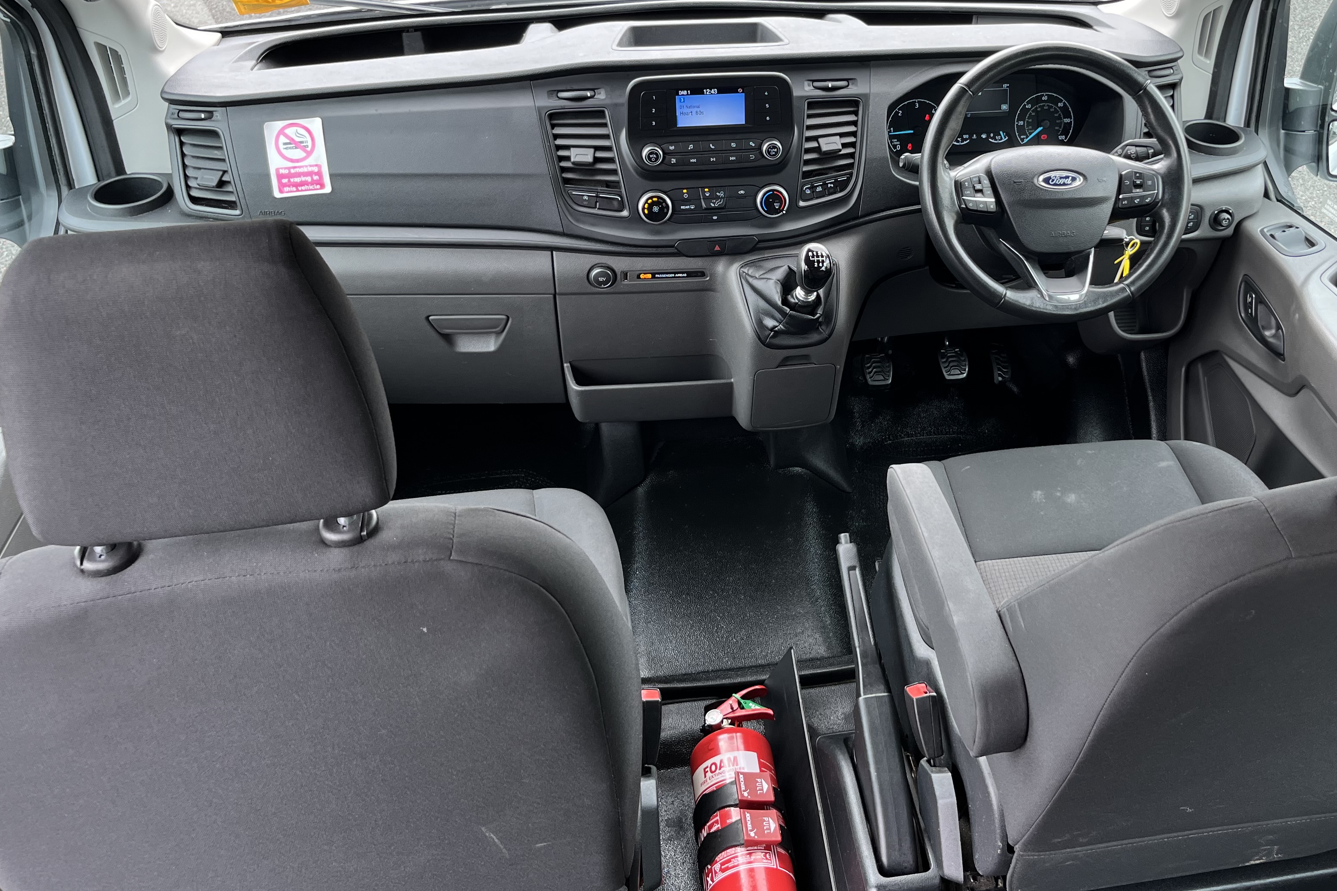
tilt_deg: -31.7
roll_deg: -1.3
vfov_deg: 37.4
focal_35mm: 35
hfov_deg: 54.0
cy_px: 291
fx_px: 1300
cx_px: 812
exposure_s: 1/149
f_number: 1.6
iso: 32
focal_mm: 5.1
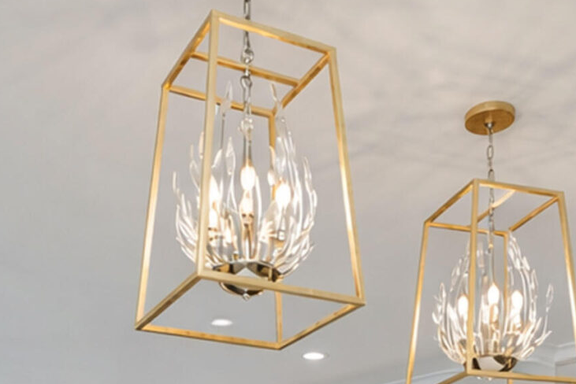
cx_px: 236
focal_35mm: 58
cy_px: 604
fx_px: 924
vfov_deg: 19.8
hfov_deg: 34.5
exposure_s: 1/20
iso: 64
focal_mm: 16.5
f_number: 4
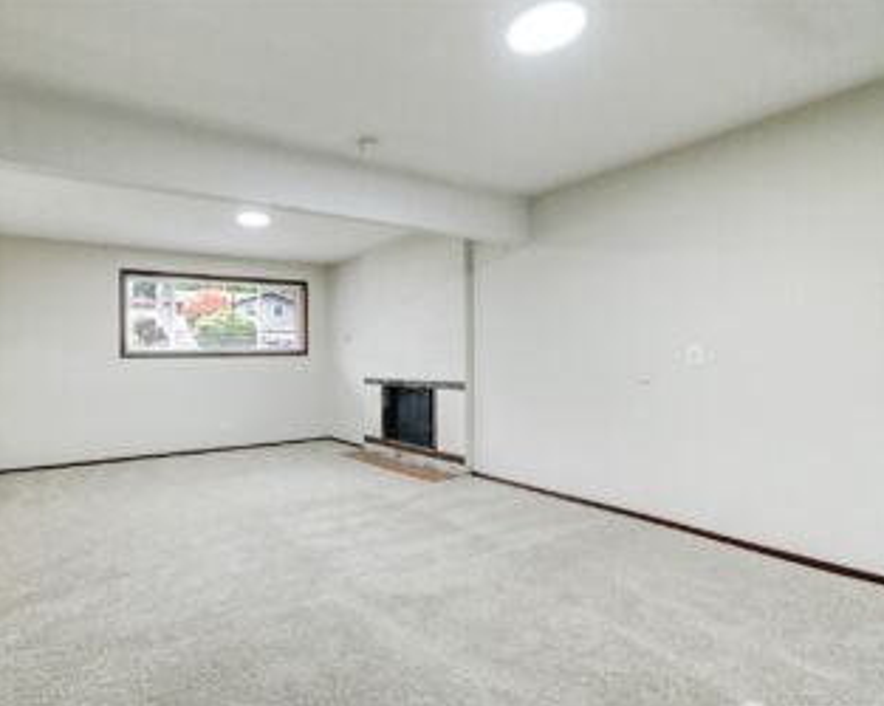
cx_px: 333
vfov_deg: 73.7
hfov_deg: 84.8
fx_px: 471
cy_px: 366
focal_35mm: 18
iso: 4000
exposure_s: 1/10
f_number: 11
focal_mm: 10
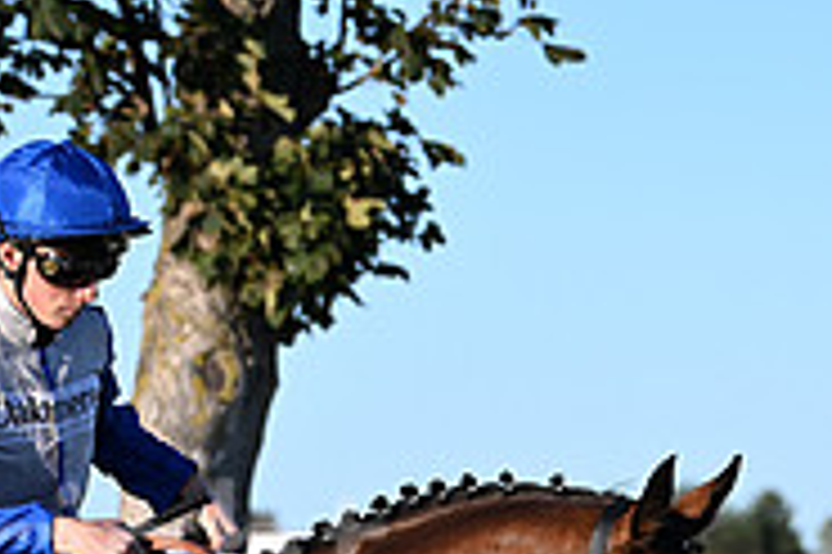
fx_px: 7389
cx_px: 112
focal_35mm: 320
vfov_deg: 4.3
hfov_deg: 6.4
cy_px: 854
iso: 400
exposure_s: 1/2500
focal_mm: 102
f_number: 4
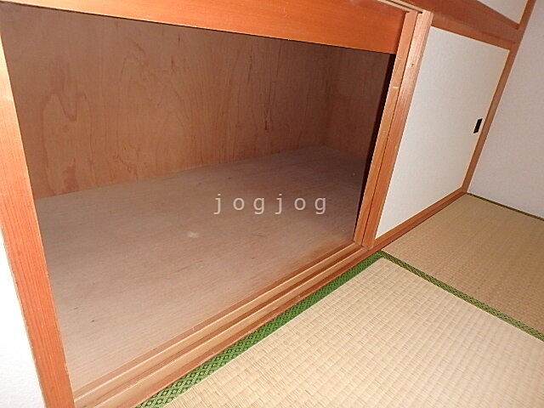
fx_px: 330
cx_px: 272
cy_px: 204
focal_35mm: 21
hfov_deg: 79.0
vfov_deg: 63.4
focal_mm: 3.7
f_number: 3.5
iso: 400
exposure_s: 1/30
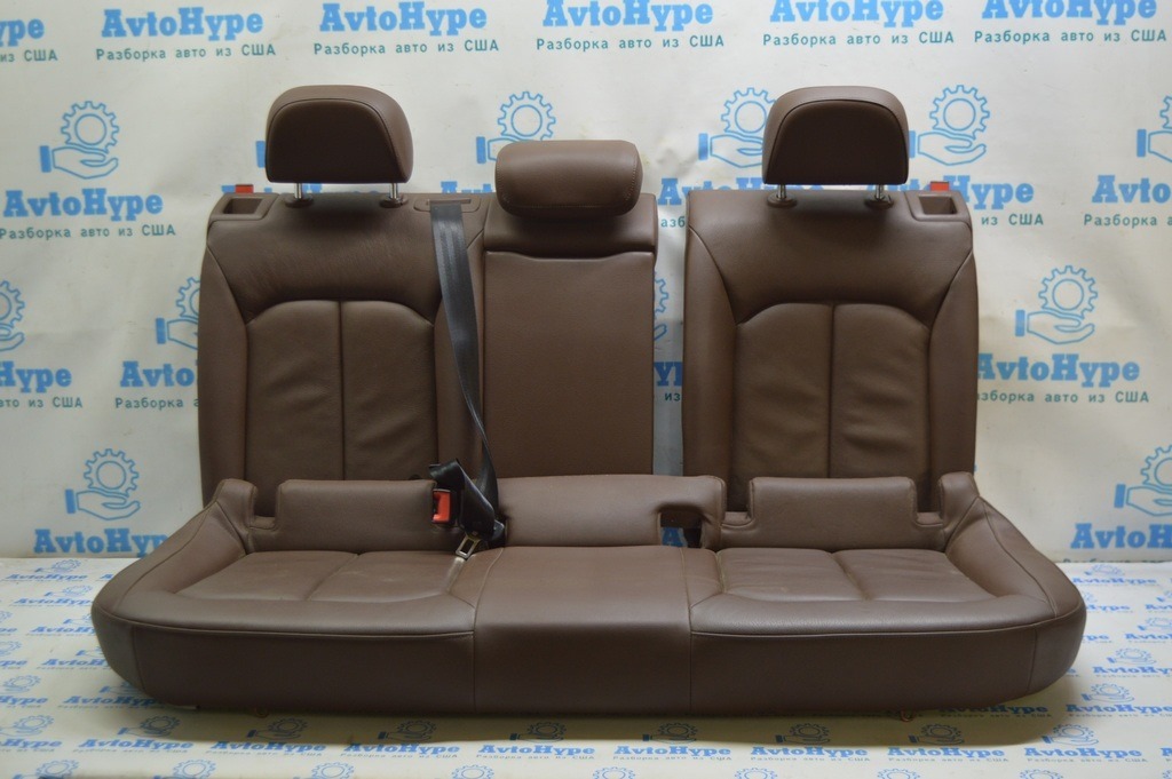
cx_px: 586
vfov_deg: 30.8
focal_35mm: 44
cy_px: 390
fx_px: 1415
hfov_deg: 45.0
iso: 400
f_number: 4.2
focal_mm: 29
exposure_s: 1/40
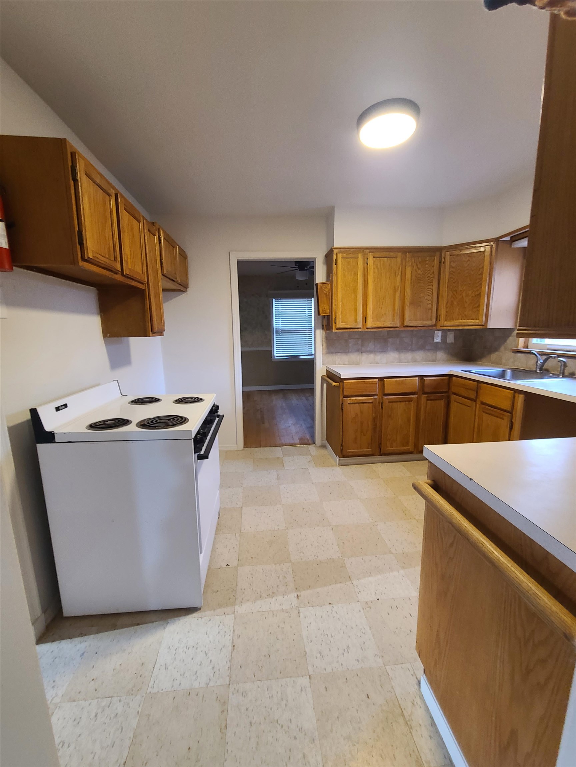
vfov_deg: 106.2
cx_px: 288
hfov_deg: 89.9
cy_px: 384
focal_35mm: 13
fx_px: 288
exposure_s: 1/40
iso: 400
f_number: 2.2
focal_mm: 2.2
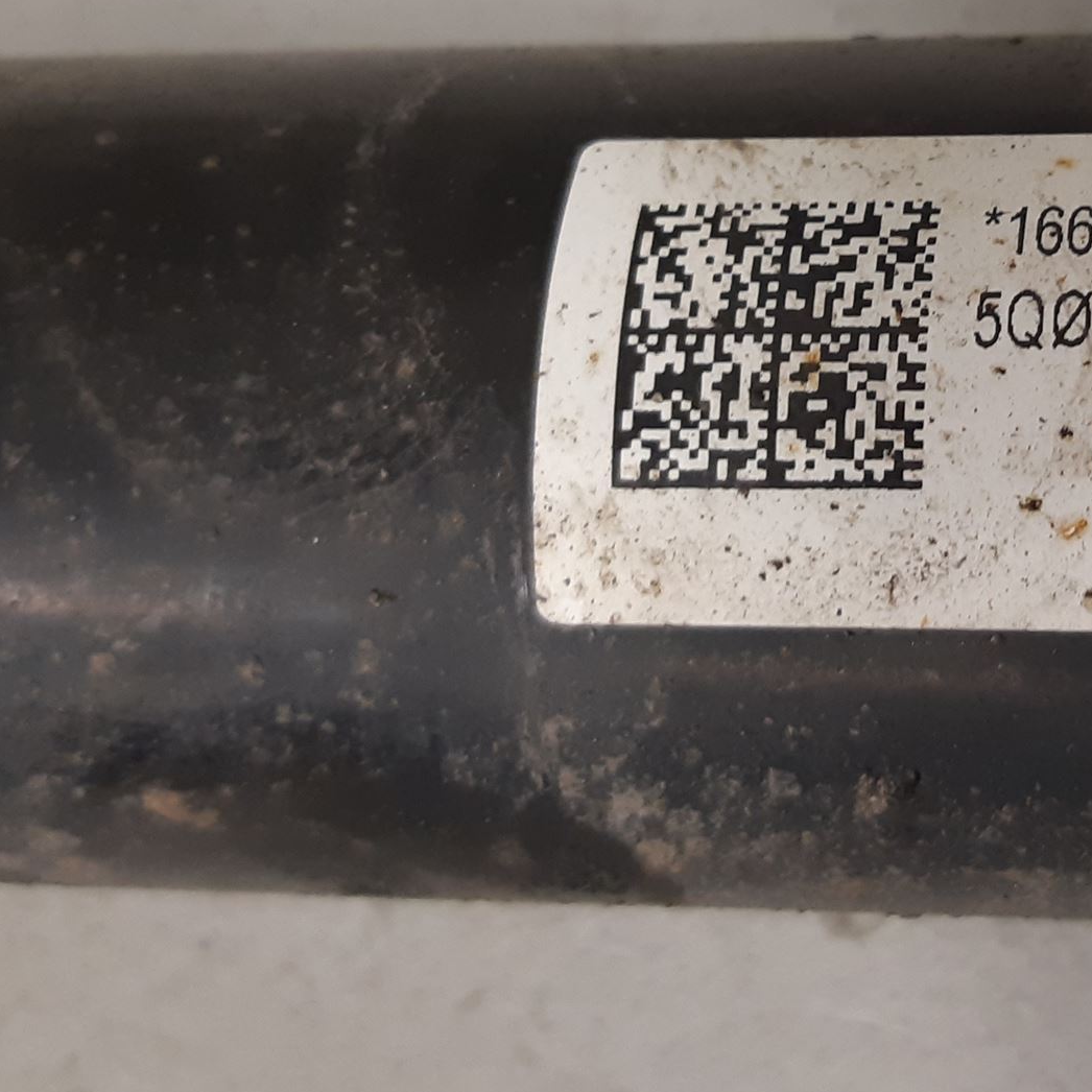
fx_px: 1606
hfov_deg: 34.9
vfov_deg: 37.2
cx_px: 1032
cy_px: 373
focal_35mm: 45
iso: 125
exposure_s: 1/50
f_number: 1.7
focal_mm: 3.93
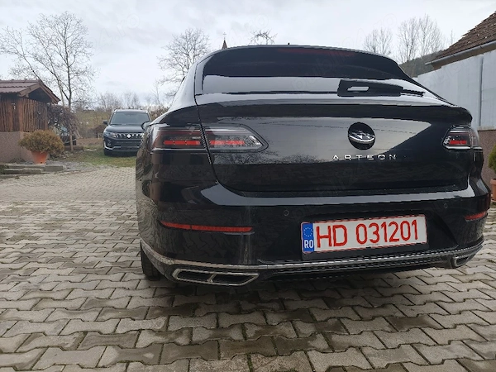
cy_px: 186
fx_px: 330
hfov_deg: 73.9
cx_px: 248
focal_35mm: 23
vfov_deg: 58.9
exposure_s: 1/100
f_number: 1.65
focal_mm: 6.19
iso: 80
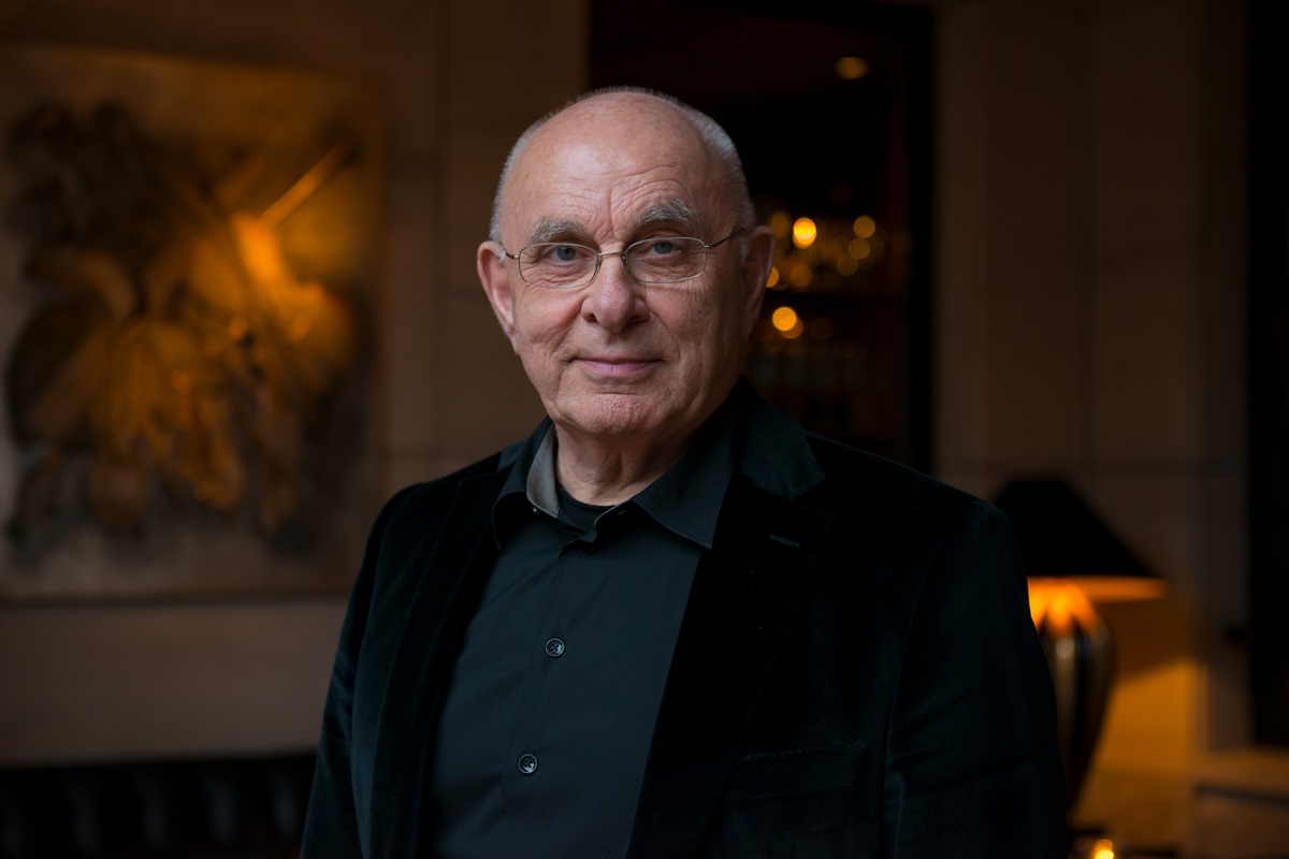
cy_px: 430
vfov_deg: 19.5
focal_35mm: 70
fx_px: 2506
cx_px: 644
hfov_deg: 28.8
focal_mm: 70
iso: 1250
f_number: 4
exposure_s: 1/100
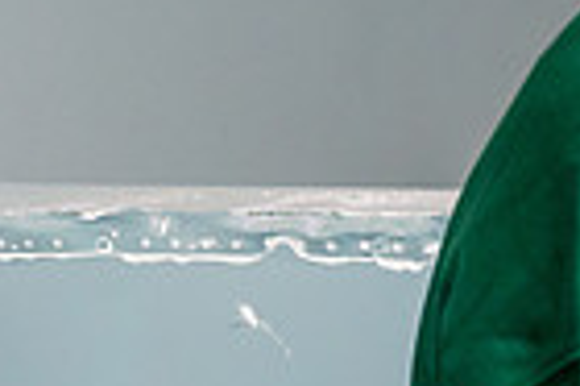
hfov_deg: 9.3
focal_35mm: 217
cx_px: -222
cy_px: 678
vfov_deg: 6.2
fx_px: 3492
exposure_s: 1/200
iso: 2000
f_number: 5.6
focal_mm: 46
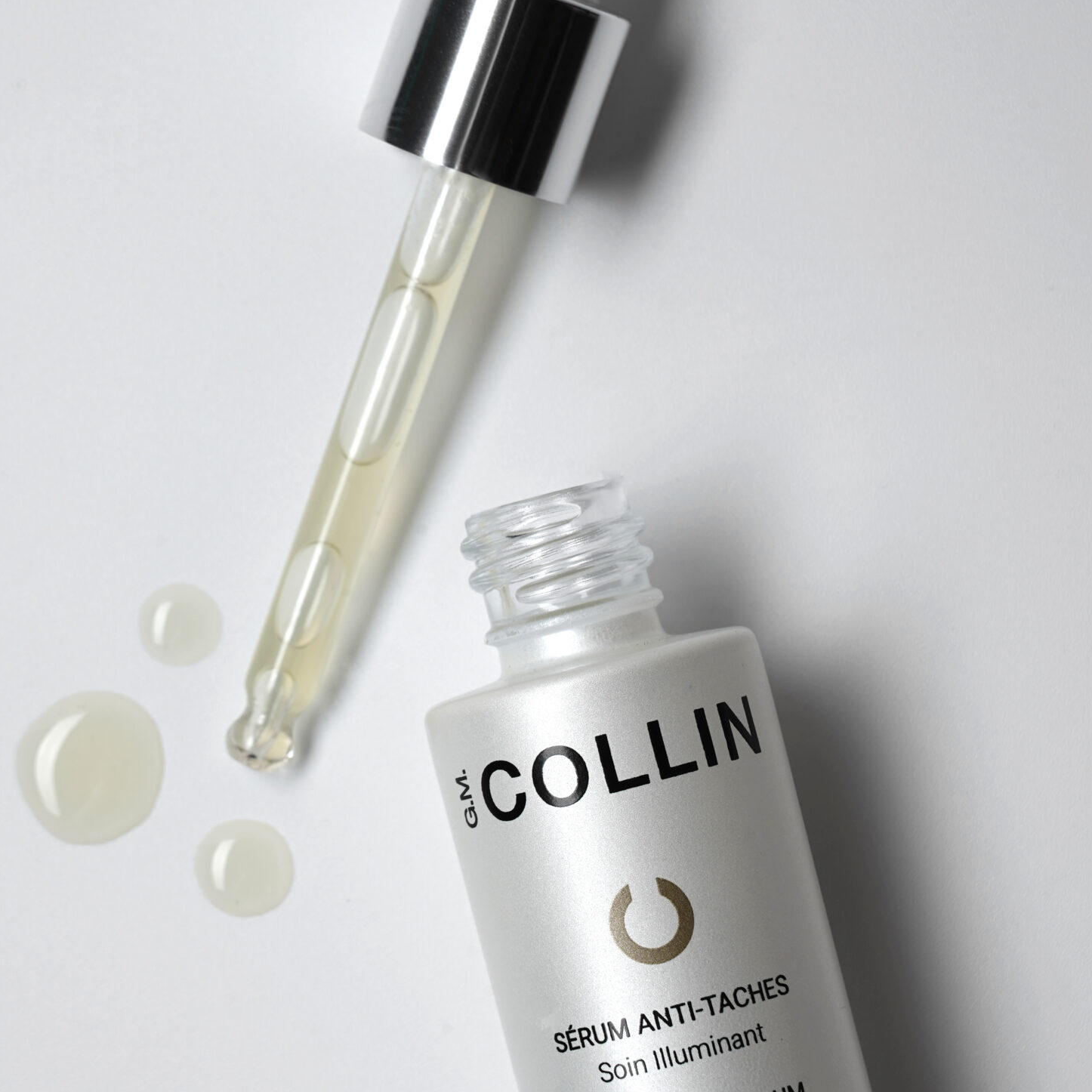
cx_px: 481
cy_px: 597
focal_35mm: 158
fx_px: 5639
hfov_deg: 11.1
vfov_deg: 11.1
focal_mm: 105
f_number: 14
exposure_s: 1/160
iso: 50
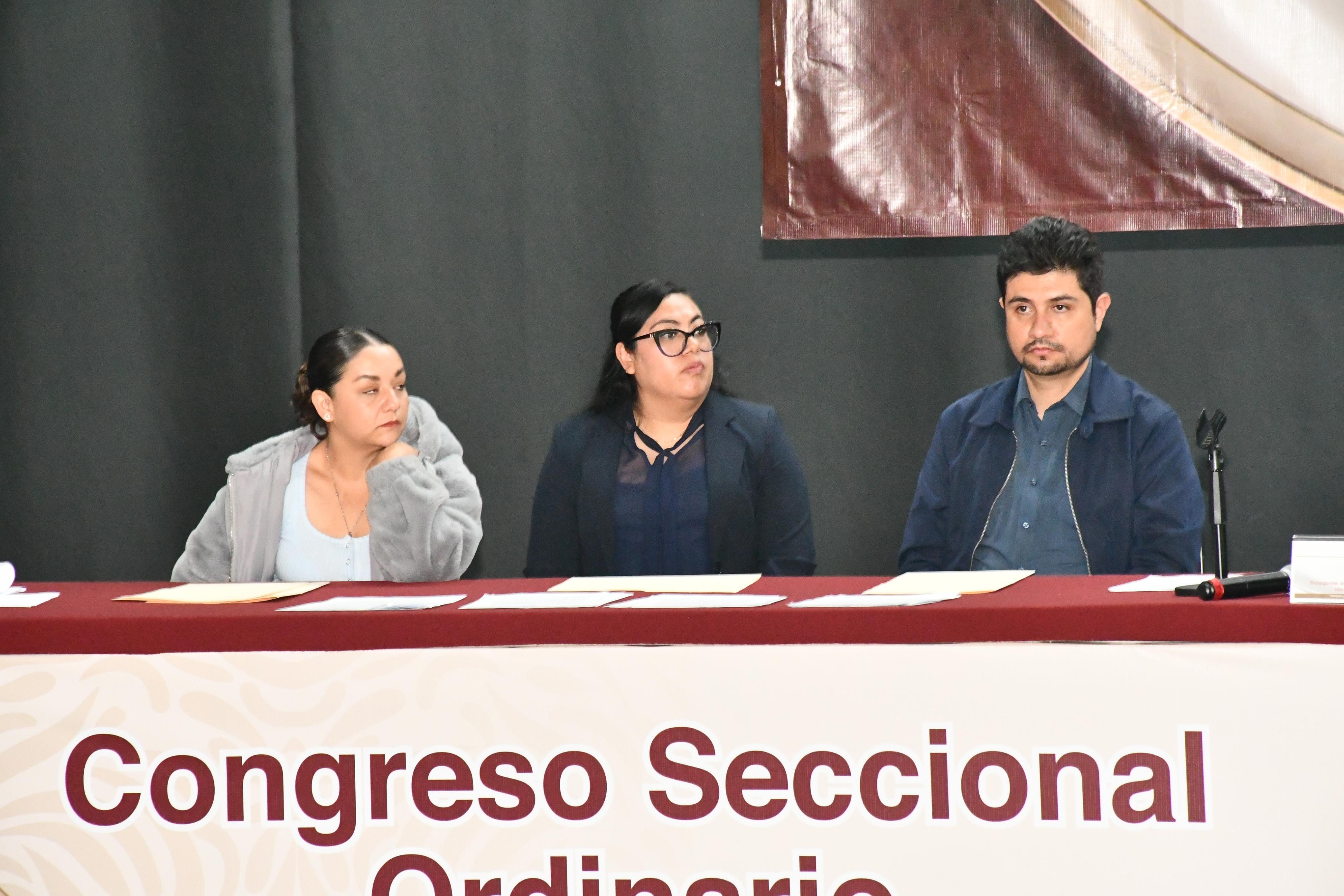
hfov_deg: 12.2
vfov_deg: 8.2
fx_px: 6272
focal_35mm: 168
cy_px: 448
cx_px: 672
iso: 10000
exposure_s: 1/100
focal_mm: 112
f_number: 9
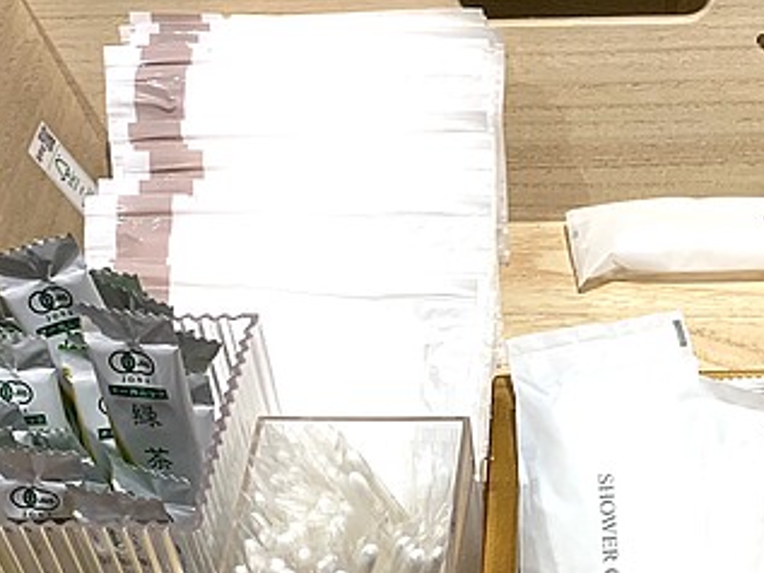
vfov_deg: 22.7
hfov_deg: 29.4
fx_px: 1413
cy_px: 432
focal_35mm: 64
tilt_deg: -46.1
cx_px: 631
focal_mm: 4.25
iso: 100
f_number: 1.8
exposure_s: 1/121
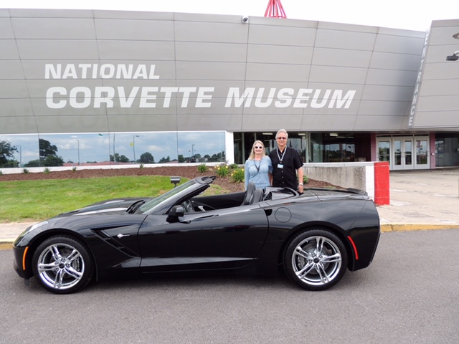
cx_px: 230
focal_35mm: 24
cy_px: 172
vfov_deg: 56.8
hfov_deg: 71.6
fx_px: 318
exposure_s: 1/400
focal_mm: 4.3
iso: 100
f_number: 3
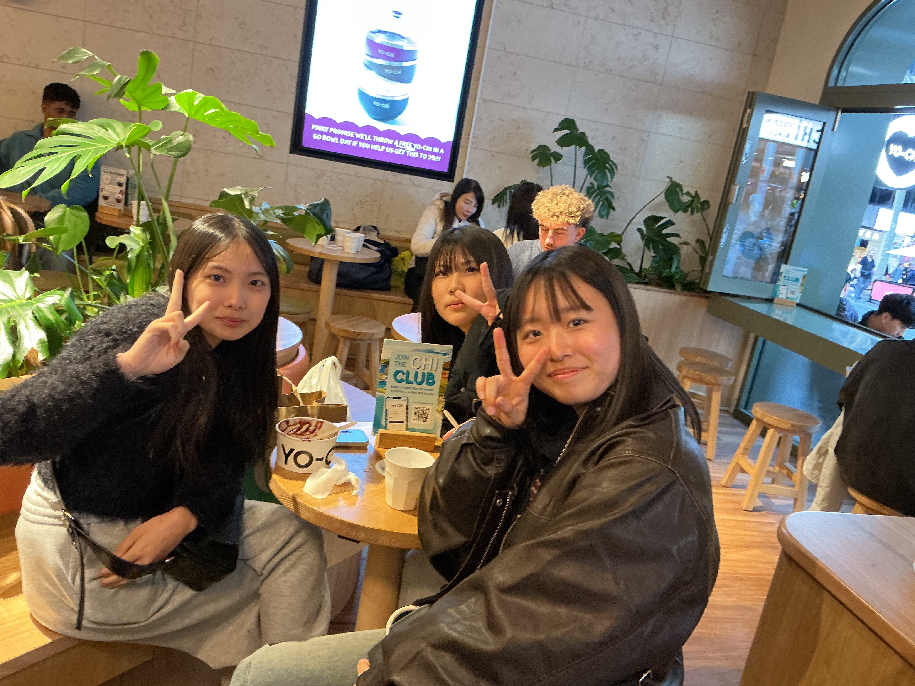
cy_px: 343
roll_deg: -9.4
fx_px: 767
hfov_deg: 61.7
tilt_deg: -14.9
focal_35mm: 29
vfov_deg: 48.2
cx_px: 458
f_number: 1.8
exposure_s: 1/33
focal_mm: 3
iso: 200
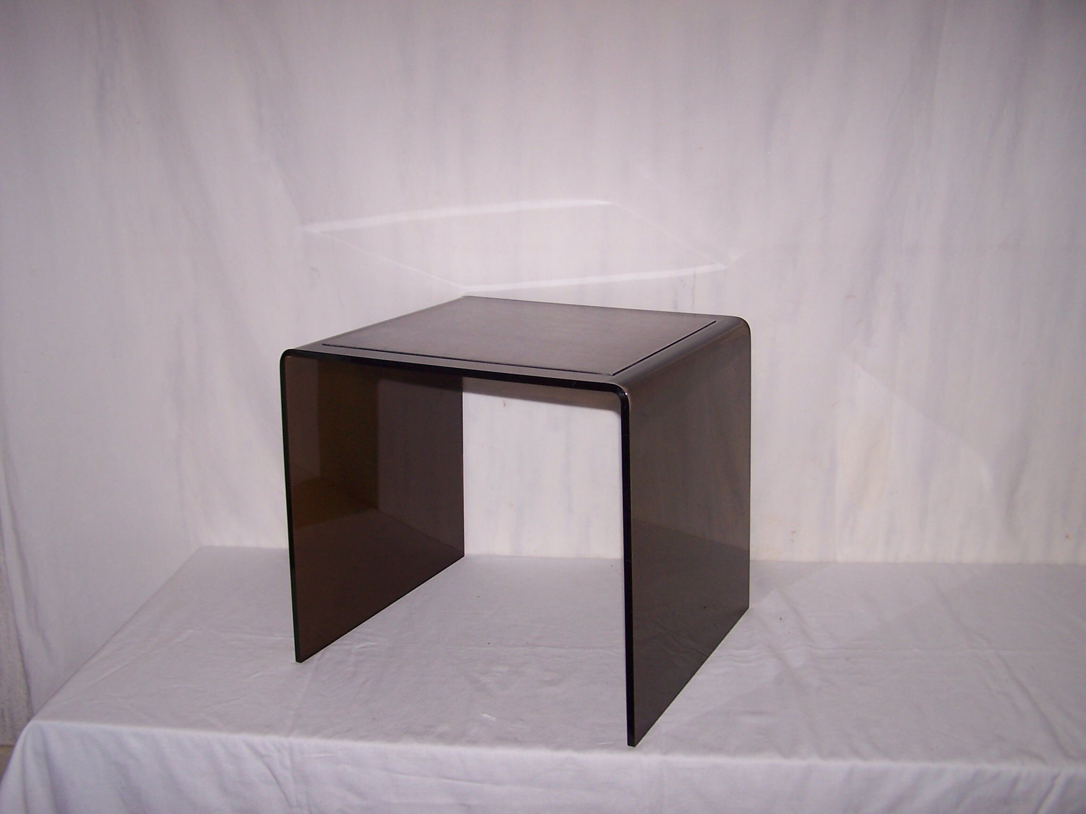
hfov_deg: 49.0
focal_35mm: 38
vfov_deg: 37.7
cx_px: 543
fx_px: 1192
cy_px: 407
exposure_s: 1/60
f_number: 2.8
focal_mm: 6.3
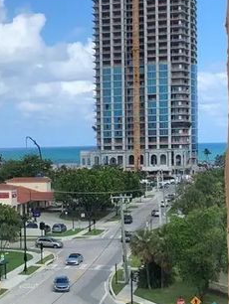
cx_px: 29
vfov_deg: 24.9
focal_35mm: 78
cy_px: 186
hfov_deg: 18.6
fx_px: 687
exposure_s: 1/991
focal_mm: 4
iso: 20
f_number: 1.8
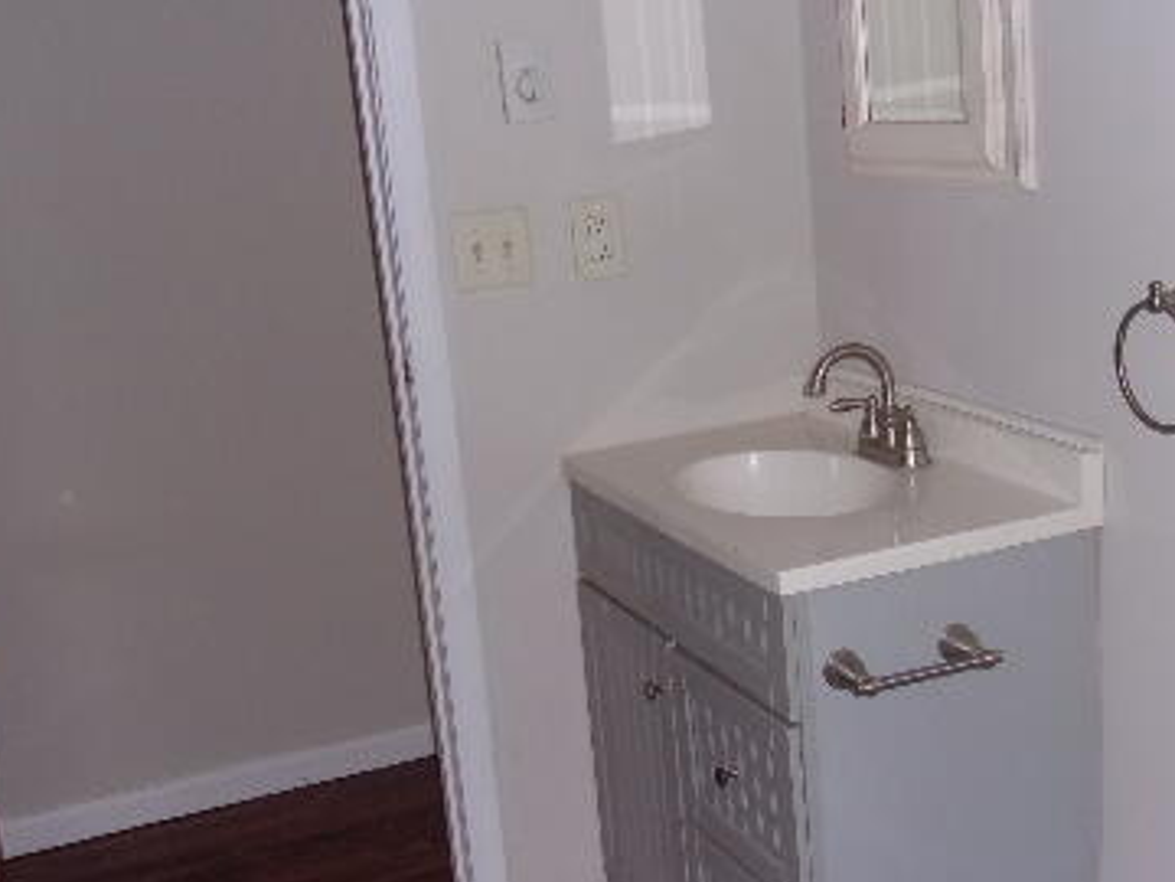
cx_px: 790
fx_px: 1629
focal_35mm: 48
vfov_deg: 30.3
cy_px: 464
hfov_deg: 39.2
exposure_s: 1/34
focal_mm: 4.9
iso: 200
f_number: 3
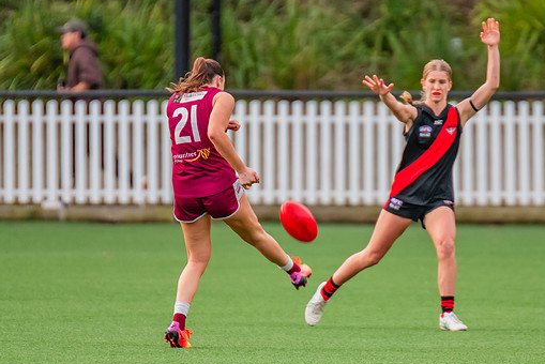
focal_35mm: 995
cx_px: 259
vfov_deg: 1.4
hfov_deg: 2.1
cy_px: 233
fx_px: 15071
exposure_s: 1/800
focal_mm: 420
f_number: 4
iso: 1000
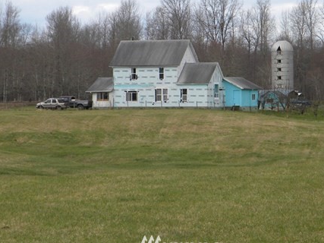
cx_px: 181
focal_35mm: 222
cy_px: 91
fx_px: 2077
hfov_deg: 8.9
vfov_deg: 6.7
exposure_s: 1/218
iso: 80
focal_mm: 26.8
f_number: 5
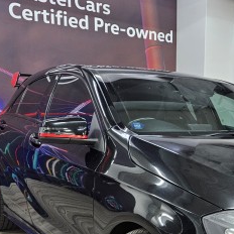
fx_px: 428
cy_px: 194
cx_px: 229
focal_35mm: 56
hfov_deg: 28.8
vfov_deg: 29.7
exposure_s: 1/100
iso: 500
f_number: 1.7
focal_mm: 6.3
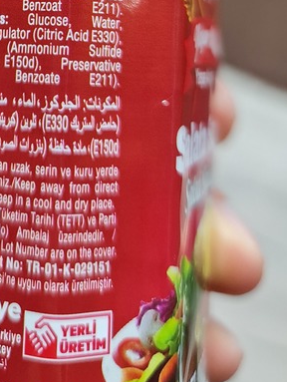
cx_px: 30
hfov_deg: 23.8
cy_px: -40
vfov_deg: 29.0
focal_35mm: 60
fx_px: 662
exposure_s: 1/50
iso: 500
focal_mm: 7
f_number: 1.8
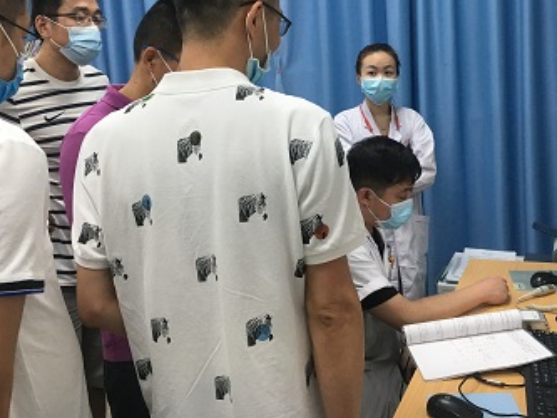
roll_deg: +3.1
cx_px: 303
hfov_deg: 47.8
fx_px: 628
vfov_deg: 36.5
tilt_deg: -6.3
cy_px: 145
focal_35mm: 39
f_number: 2.2
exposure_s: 1/33
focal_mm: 4.15
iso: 50
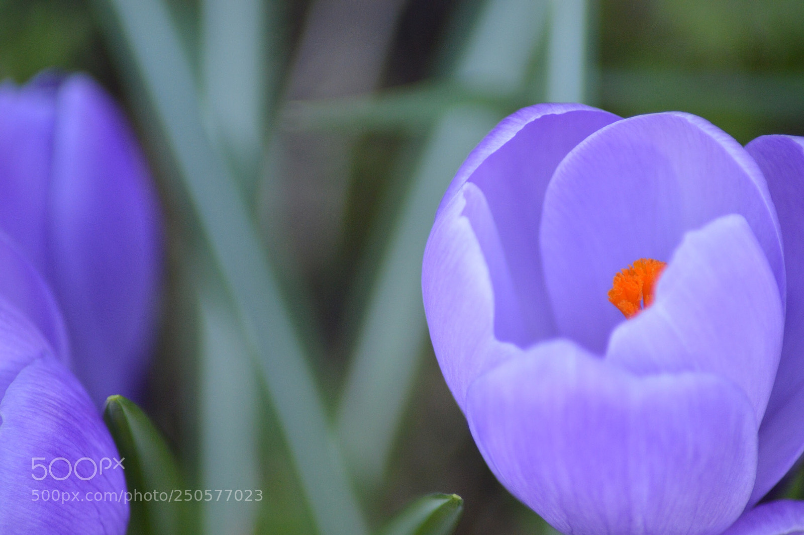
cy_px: 268
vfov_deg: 4.9
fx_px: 6192
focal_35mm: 278
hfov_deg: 7.4
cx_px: 402
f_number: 4.5
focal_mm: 185
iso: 720
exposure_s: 1/320
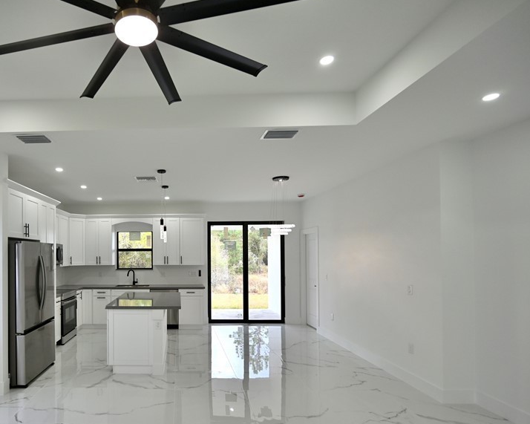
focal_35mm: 20
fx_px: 314
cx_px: 166
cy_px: 252
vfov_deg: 67.5
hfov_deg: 77.1
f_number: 4
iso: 400
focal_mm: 14
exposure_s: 1/200
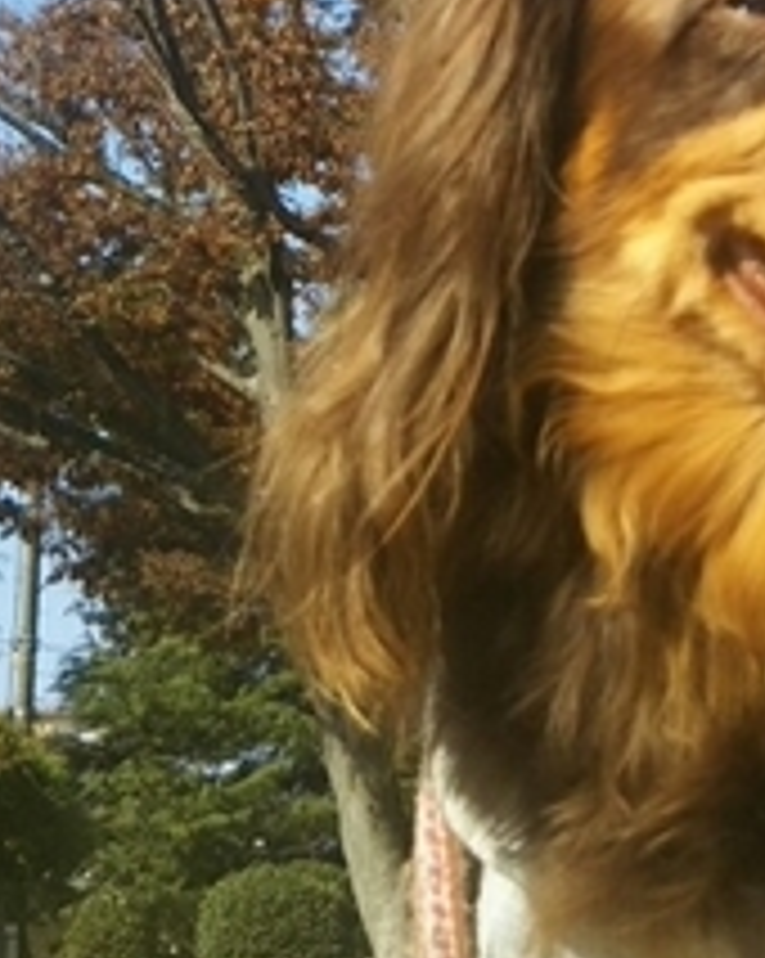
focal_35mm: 110
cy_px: -63
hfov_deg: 13.6
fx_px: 3118
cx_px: 882
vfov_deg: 17.0
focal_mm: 4
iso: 25
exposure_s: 1/632
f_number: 2.2
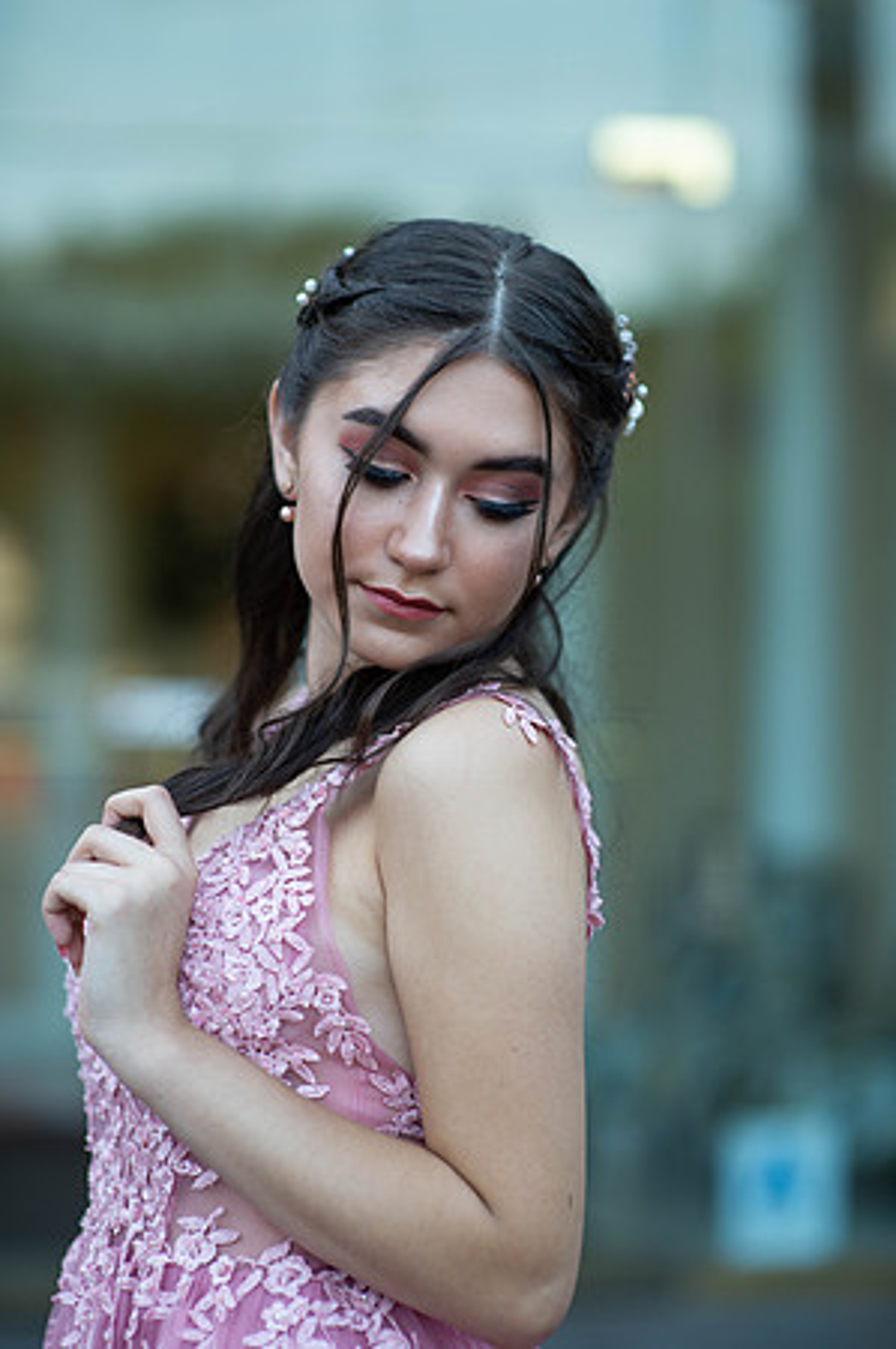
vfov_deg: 23.9
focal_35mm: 85
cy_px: 674
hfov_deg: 16.0
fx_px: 3180
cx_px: 448
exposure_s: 1/640
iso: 250
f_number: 2
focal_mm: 85
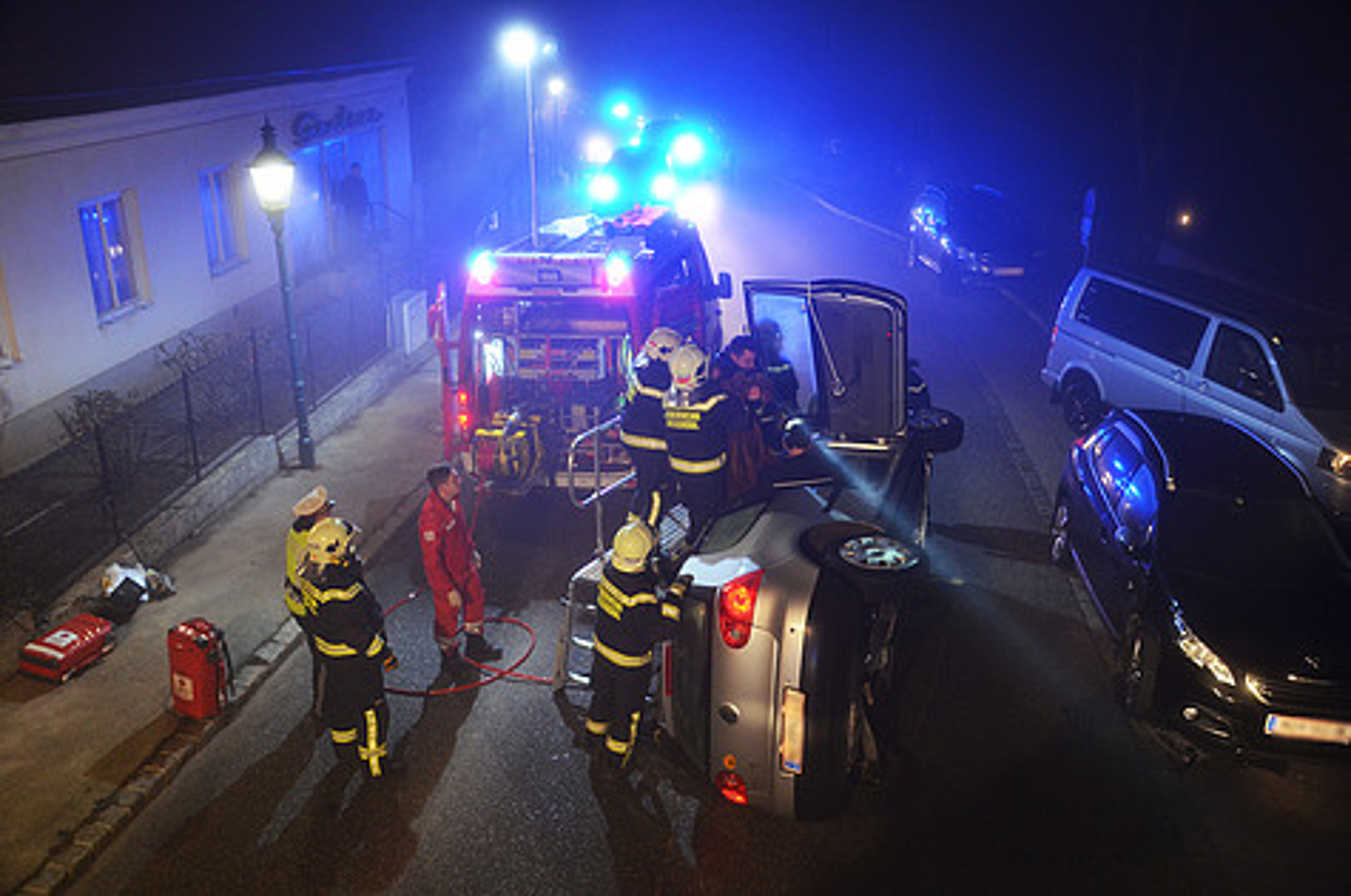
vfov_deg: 41.6
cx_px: 676
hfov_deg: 59.6
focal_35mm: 32
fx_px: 1180
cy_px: 448
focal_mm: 21
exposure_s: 1/30
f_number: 3.8
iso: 900
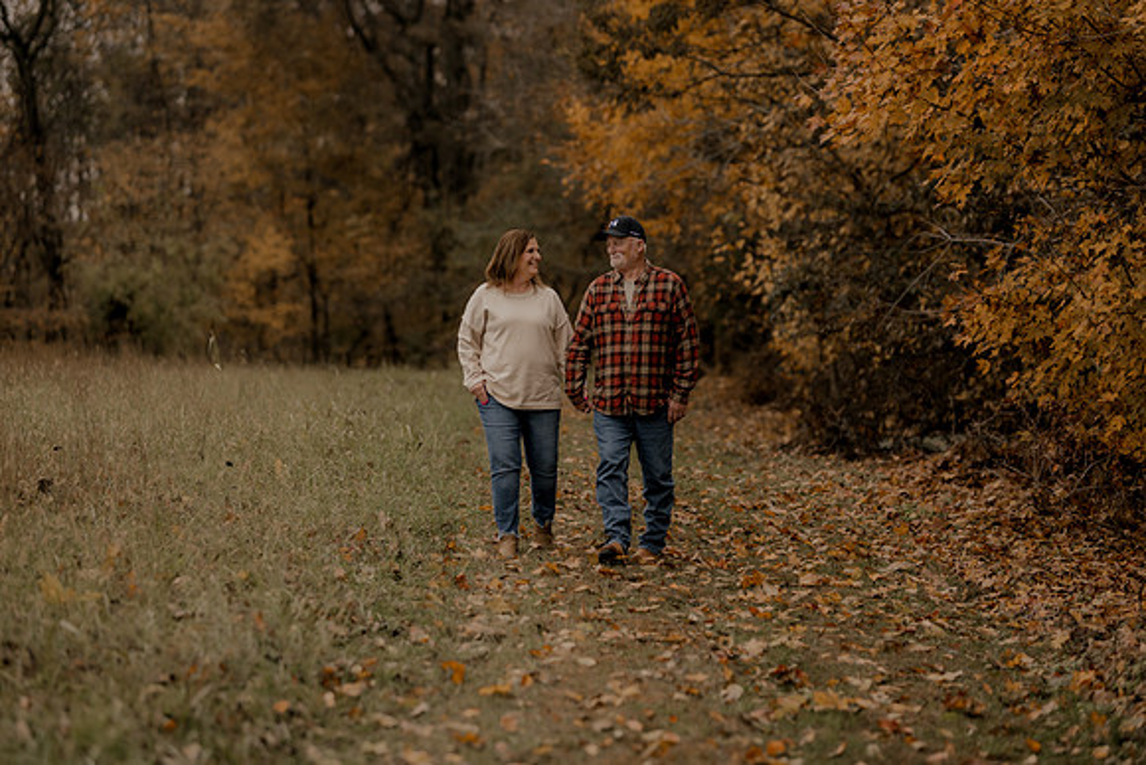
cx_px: 573
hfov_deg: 23.9
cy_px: 382
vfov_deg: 16.1
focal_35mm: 85
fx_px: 2706
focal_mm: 85
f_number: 1.8
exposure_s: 1/2500
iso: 250
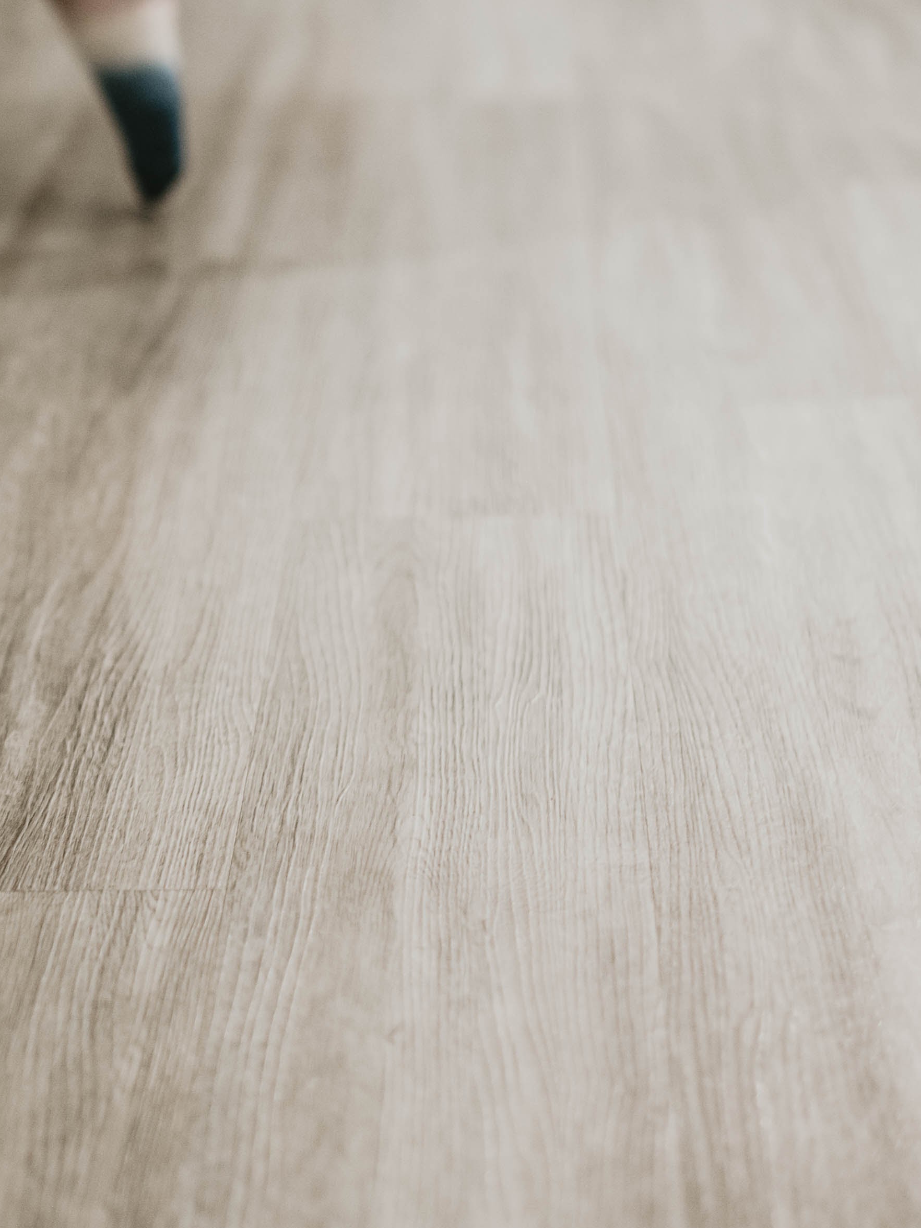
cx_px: -333
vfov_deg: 16.0
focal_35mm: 123
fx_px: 4365
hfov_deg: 11.7
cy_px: 536
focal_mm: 50
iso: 400
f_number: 2.8
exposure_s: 1/200
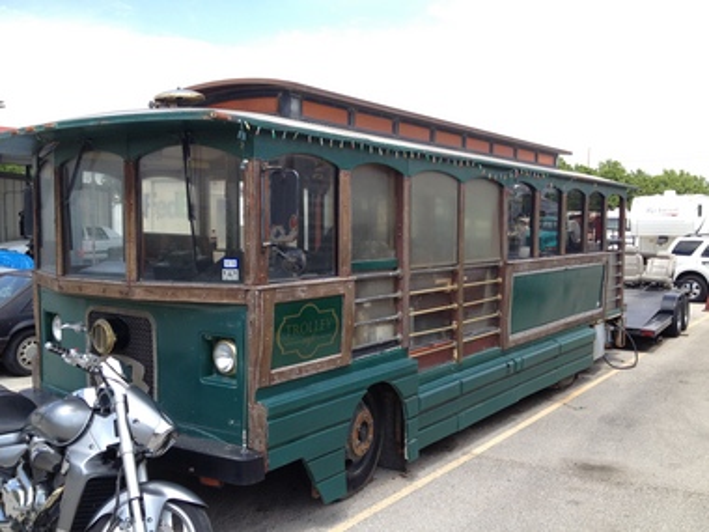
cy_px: 266
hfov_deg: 52.6
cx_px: 354
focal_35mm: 35
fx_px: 717
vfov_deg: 40.7
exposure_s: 1/756
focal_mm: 4.28
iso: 50
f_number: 2.4
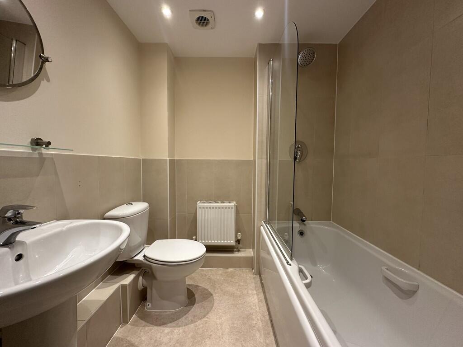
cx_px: 232
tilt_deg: -3.3
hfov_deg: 102.1
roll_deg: -0.1
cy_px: 174
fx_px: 187
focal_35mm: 14
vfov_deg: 85.7
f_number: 2.2
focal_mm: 2.22
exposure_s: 1/99
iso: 160
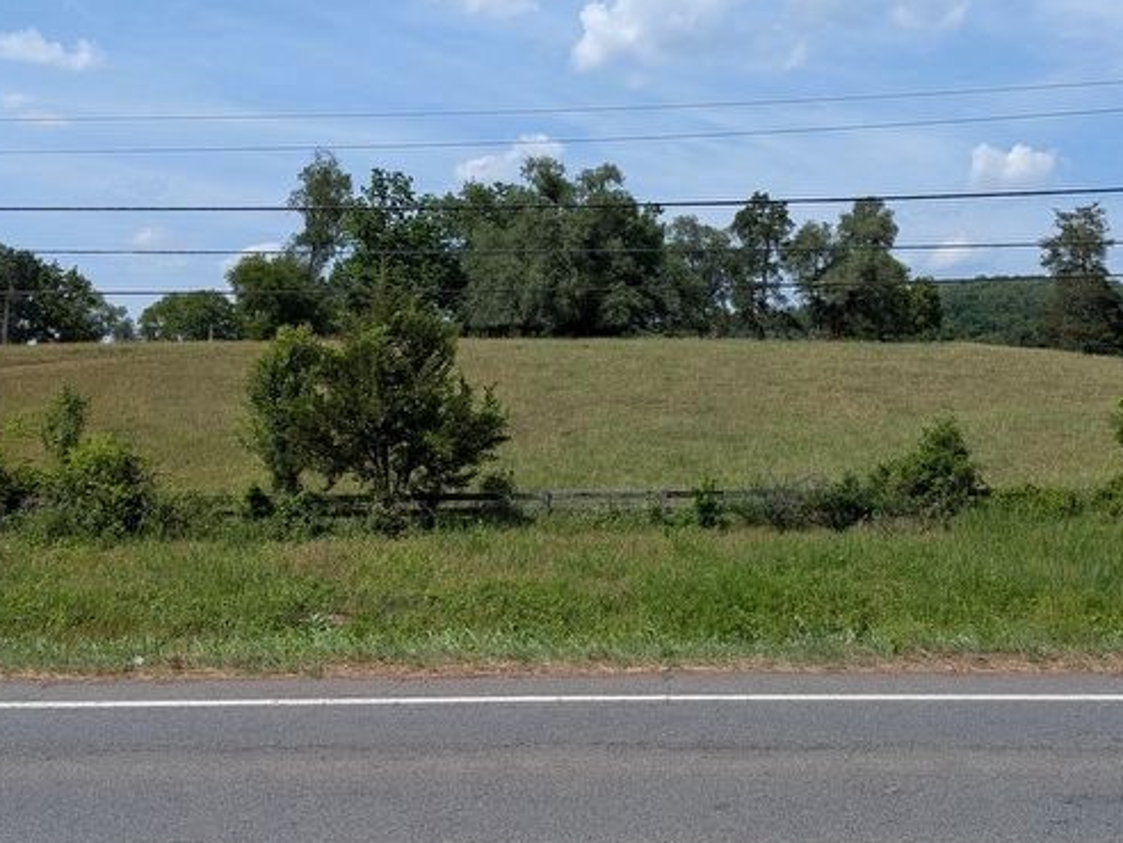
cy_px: 350
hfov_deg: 47.4
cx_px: 698
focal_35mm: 39
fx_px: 1265
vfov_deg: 36.7
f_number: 1.7
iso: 29
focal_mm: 4.53
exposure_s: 1/1873
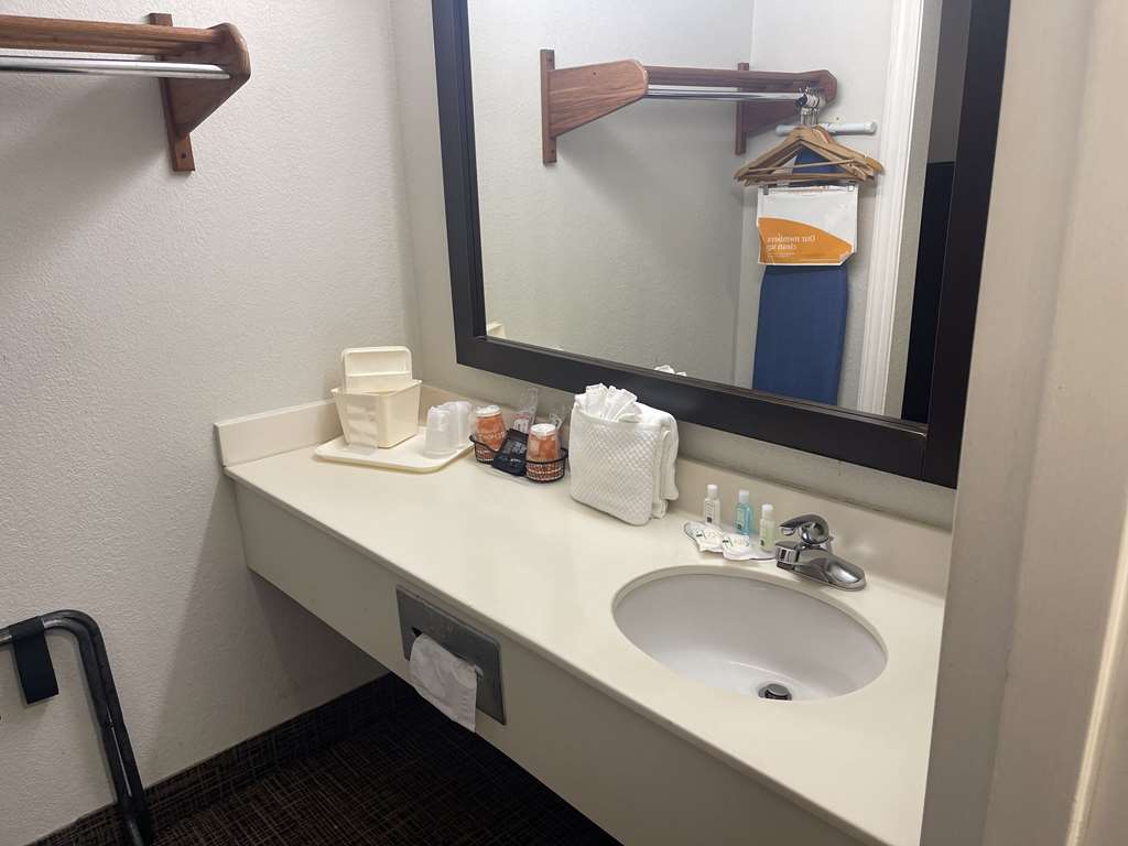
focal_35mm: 26
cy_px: 423
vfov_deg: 53.1
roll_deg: +2.1
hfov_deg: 67.3
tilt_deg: -17.3
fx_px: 847
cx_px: 564
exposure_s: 1/120
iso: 125
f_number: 1.6
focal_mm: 5.1
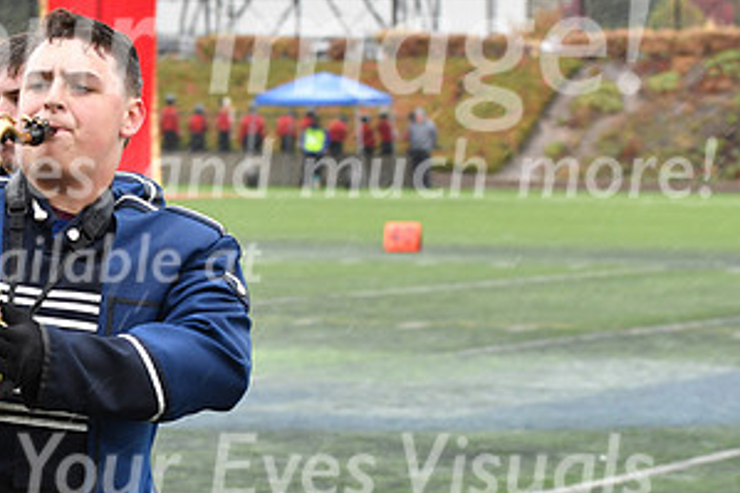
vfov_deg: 6.0
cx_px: 94
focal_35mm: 227
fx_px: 4663
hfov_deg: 9.0
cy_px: 301
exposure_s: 1/250
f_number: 5
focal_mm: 78
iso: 640
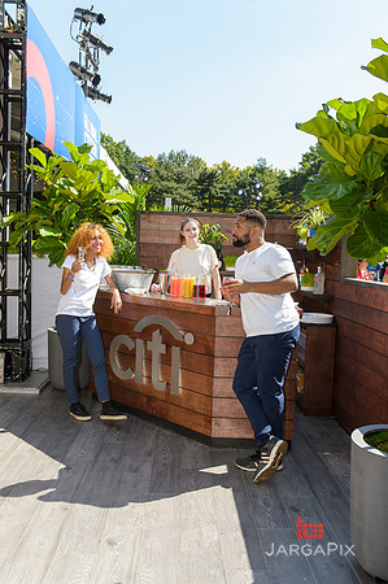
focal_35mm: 32
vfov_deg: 58.8
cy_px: 292
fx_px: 518
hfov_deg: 41.0
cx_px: 194
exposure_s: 1/200
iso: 125
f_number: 5
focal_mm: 32
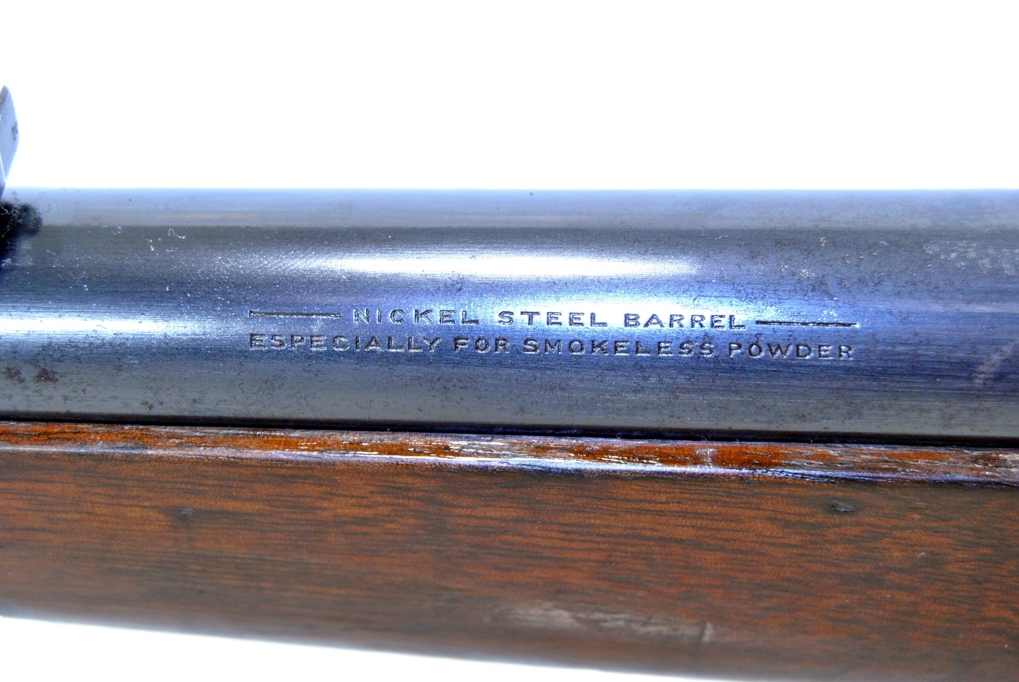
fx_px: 2338
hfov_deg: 24.6
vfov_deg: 16.6
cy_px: 341
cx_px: 510
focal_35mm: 82
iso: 800
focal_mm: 55
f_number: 8
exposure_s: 1/160
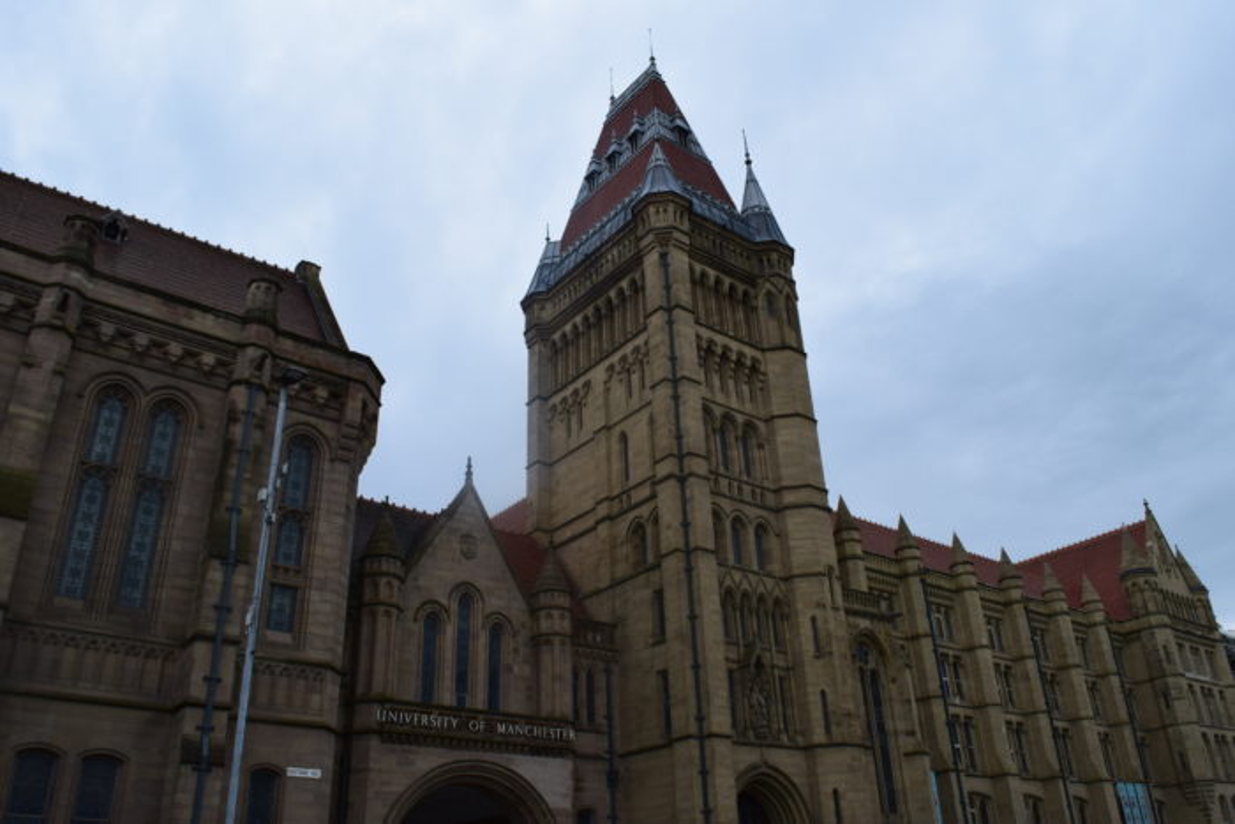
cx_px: 618
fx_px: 926
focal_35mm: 27
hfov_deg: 67.4
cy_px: 412
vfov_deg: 47.9
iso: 400
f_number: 10
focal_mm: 18
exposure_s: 1/320
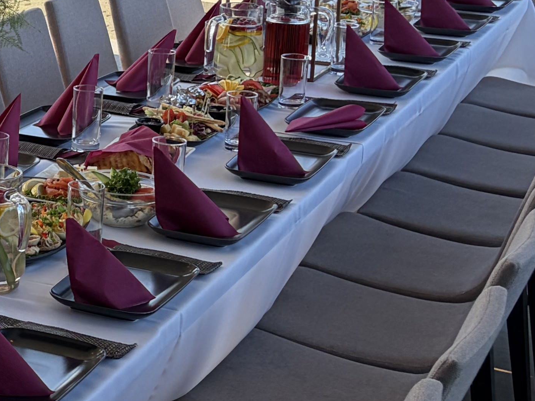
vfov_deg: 13.8
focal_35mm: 106
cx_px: -356
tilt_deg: -11.1
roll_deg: +1.2
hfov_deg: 16.3
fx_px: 1638
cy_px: 44
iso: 50
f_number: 1.6
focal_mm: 5.96
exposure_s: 1/239
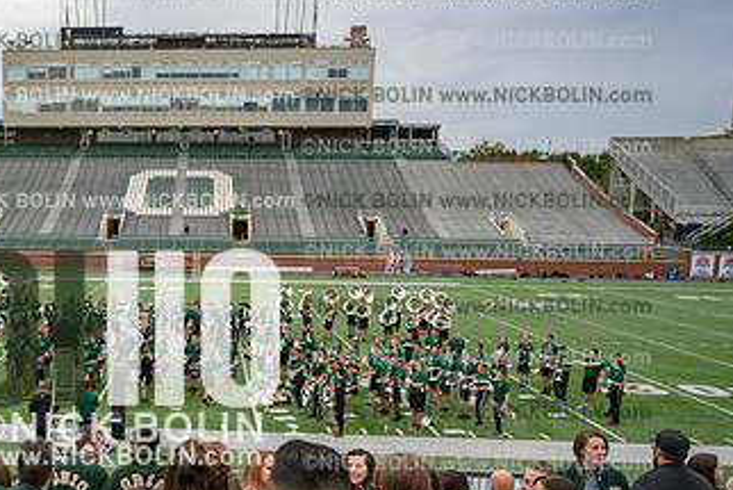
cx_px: 118
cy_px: 359
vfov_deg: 28.9
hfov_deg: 40.5
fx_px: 937
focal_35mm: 46
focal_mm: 25.5
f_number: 4
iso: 2000
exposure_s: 1/800
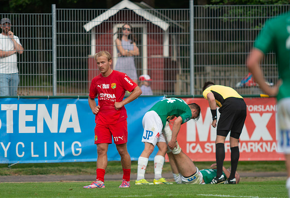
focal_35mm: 547
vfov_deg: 2.6
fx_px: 4436
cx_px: 106
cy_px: 122
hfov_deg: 3.7
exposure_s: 1/1000
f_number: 4
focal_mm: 420
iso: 200
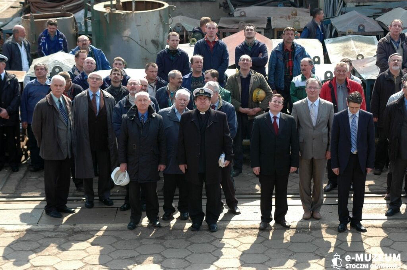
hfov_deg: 19.5
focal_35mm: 105
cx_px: 204
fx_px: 1186
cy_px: 135
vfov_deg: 13.0
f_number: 7.1
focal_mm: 70
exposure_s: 1/160
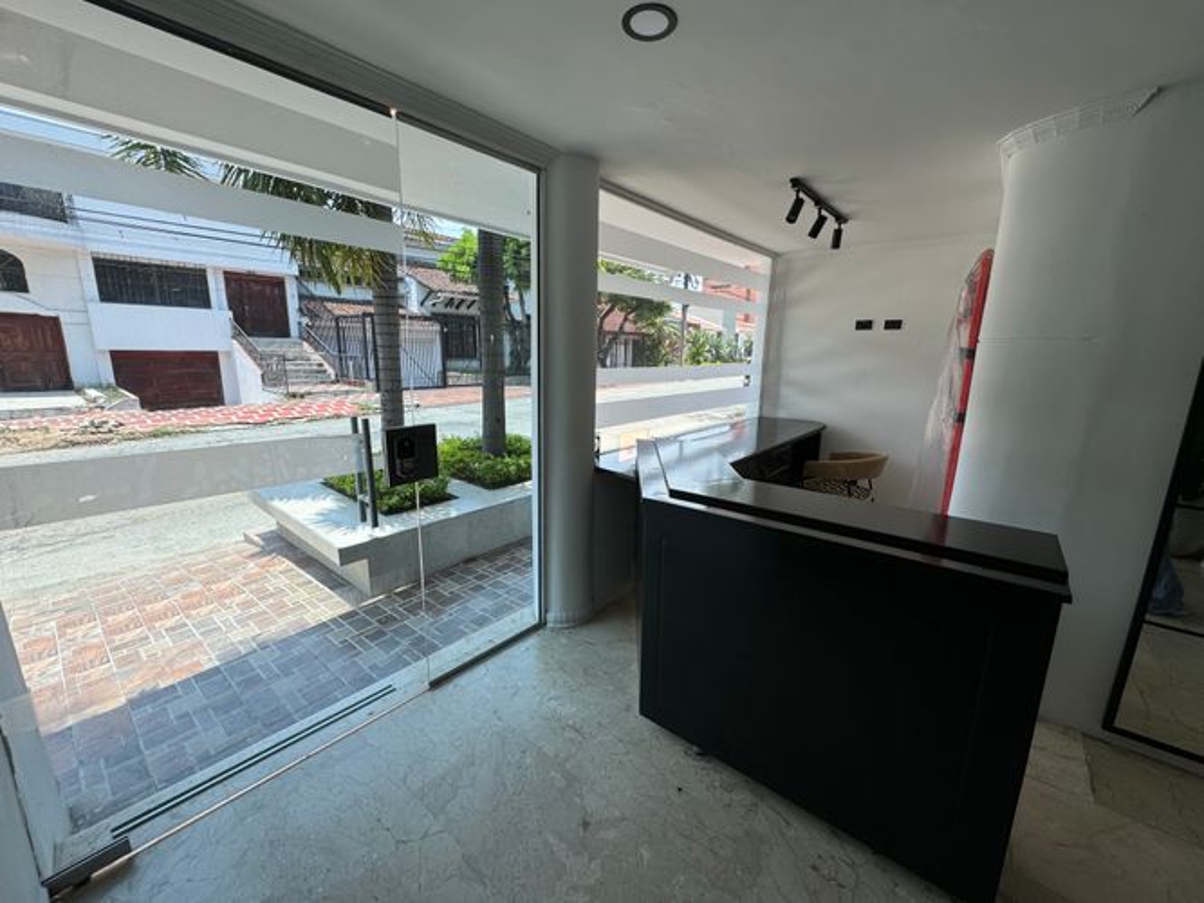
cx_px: 602
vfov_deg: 85.7
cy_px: 452
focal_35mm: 14
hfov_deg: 102.1
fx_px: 487
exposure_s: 1/219
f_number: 2.2
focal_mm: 2.22
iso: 40
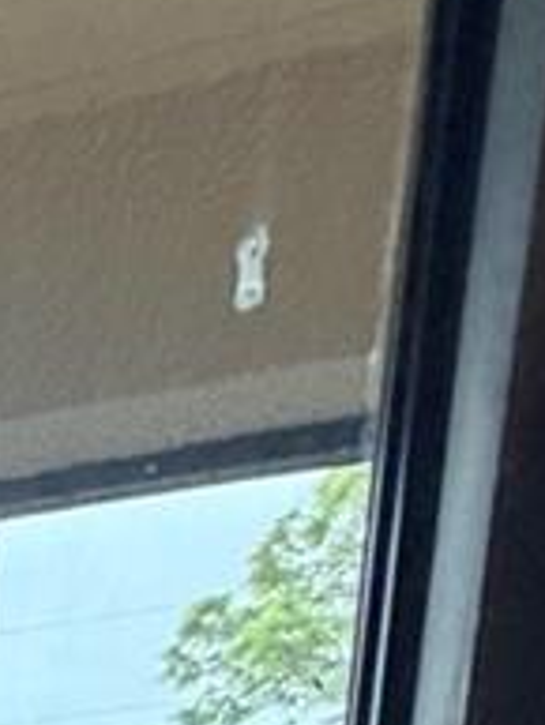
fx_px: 1824
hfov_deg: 11.7
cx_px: -973
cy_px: 1536
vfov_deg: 16.1
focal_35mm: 87
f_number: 2.2
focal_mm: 2.22
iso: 320
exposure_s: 1/120
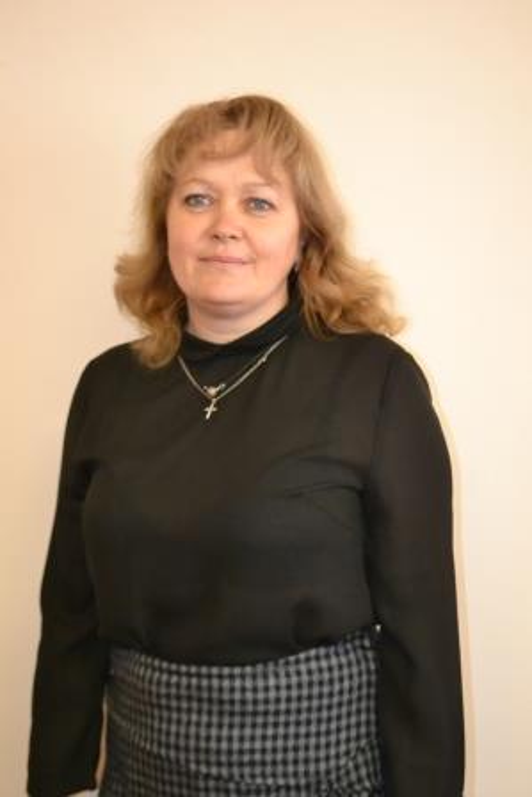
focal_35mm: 72
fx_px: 1595
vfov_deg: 28.1
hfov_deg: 18.9
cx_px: 266
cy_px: 398
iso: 3200
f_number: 5.3
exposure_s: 1/60
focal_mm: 48
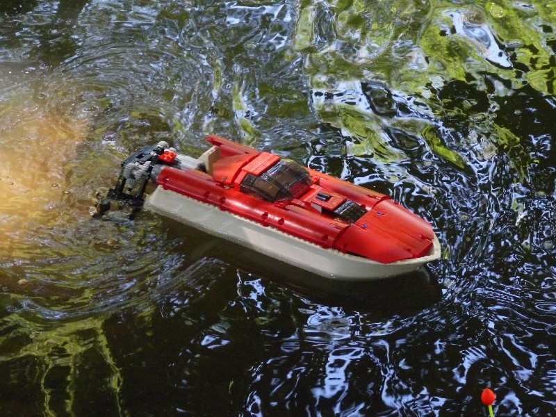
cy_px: 208
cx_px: 278
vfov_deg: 10.4
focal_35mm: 142
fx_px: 2281
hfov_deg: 13.9
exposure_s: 1/160
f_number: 3.6
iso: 800
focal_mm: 25.2
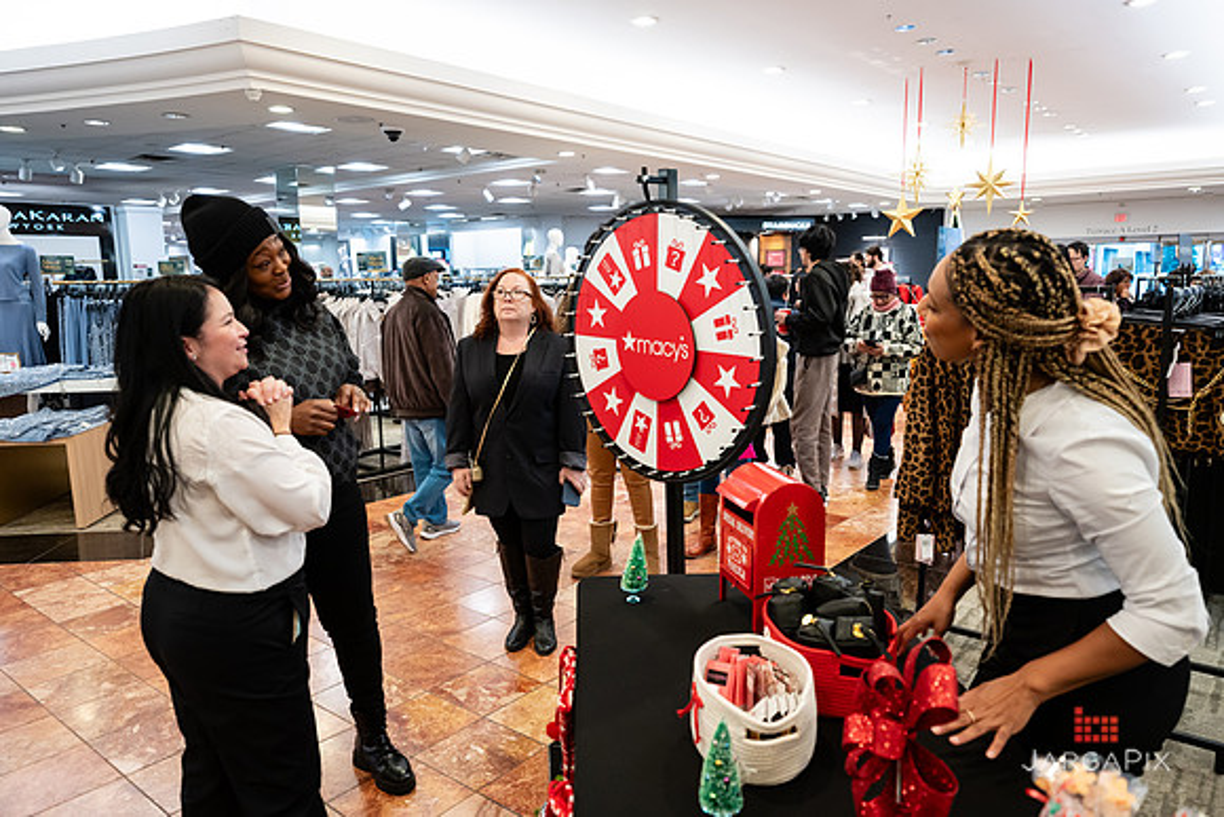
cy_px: 408
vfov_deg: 52.2
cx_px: 612
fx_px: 833
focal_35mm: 25
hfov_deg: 72.6
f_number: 3.2
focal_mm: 24
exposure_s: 1/160
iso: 1000
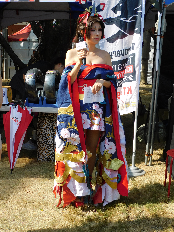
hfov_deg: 29.1
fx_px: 335
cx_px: 87
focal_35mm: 50
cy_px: 116
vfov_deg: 38.2
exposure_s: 1/500
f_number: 4
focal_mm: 9
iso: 125
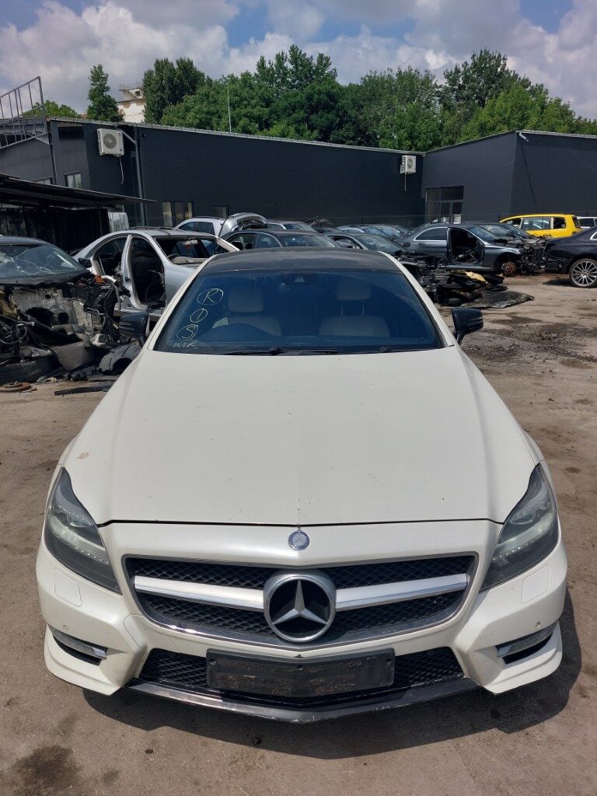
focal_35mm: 24
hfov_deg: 56.8
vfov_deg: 71.6
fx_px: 552
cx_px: 298
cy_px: 398
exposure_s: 1/4347
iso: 25
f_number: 1.8
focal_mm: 5.23
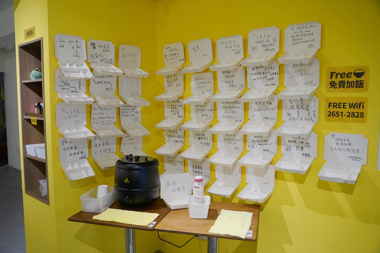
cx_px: 190
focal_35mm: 29
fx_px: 306
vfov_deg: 45.0
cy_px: 126
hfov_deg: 63.7
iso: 1600
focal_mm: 29
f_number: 3.5
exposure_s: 1/160
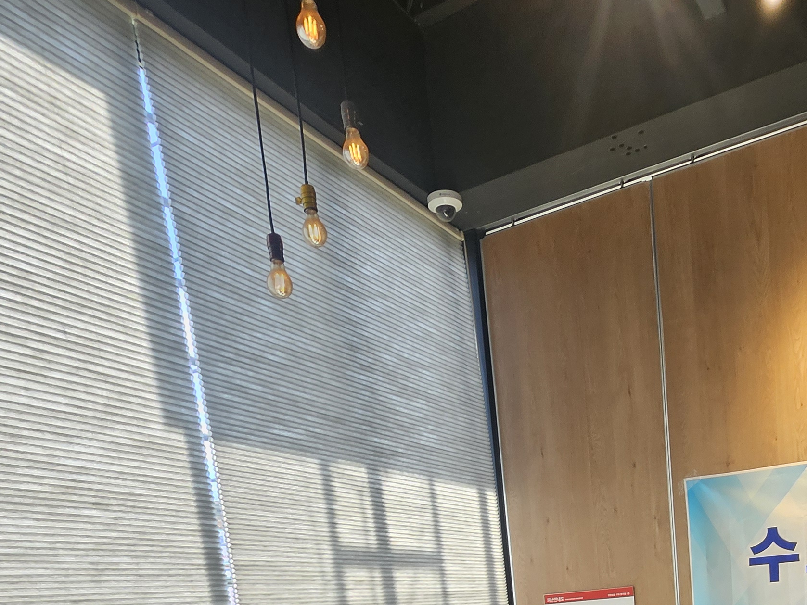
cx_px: 585
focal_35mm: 31
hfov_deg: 56.1
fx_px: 723
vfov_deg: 36.0
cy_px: 718
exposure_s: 1/60
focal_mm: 1.7
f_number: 2.2
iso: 40
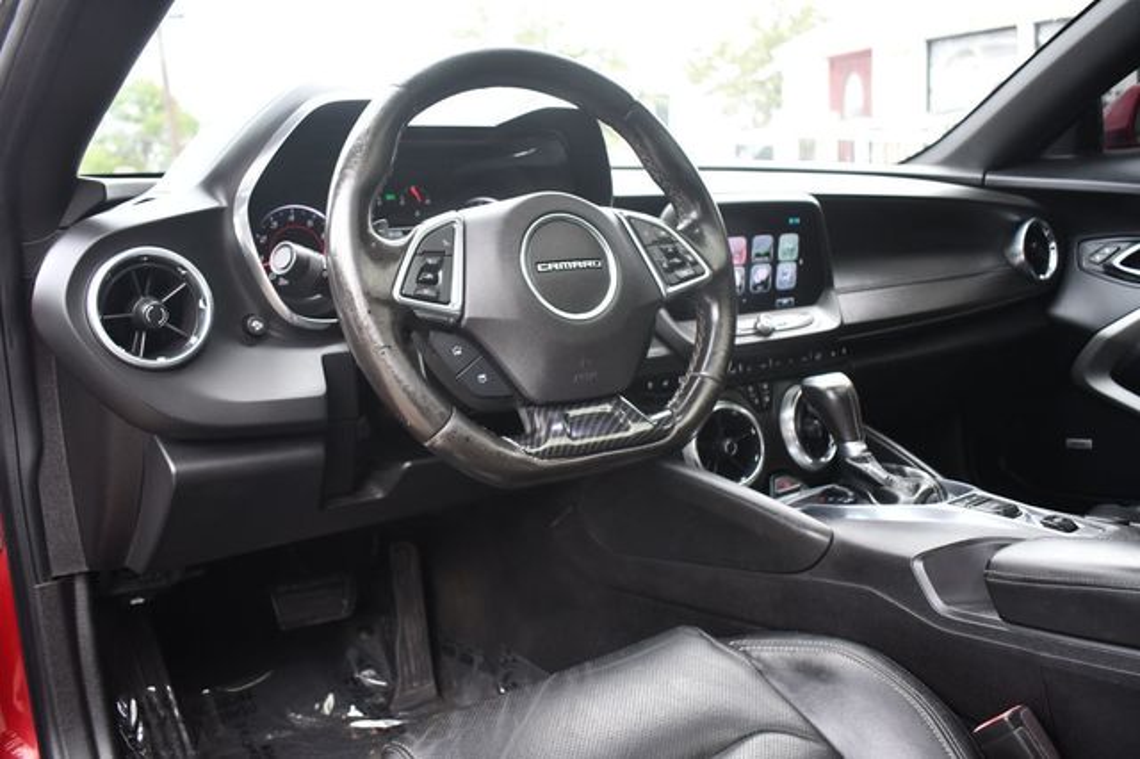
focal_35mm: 31
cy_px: 380
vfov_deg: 42.3
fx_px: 981
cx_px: 570
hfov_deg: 60.3
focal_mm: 21
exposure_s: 1/200
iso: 800
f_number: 3.8
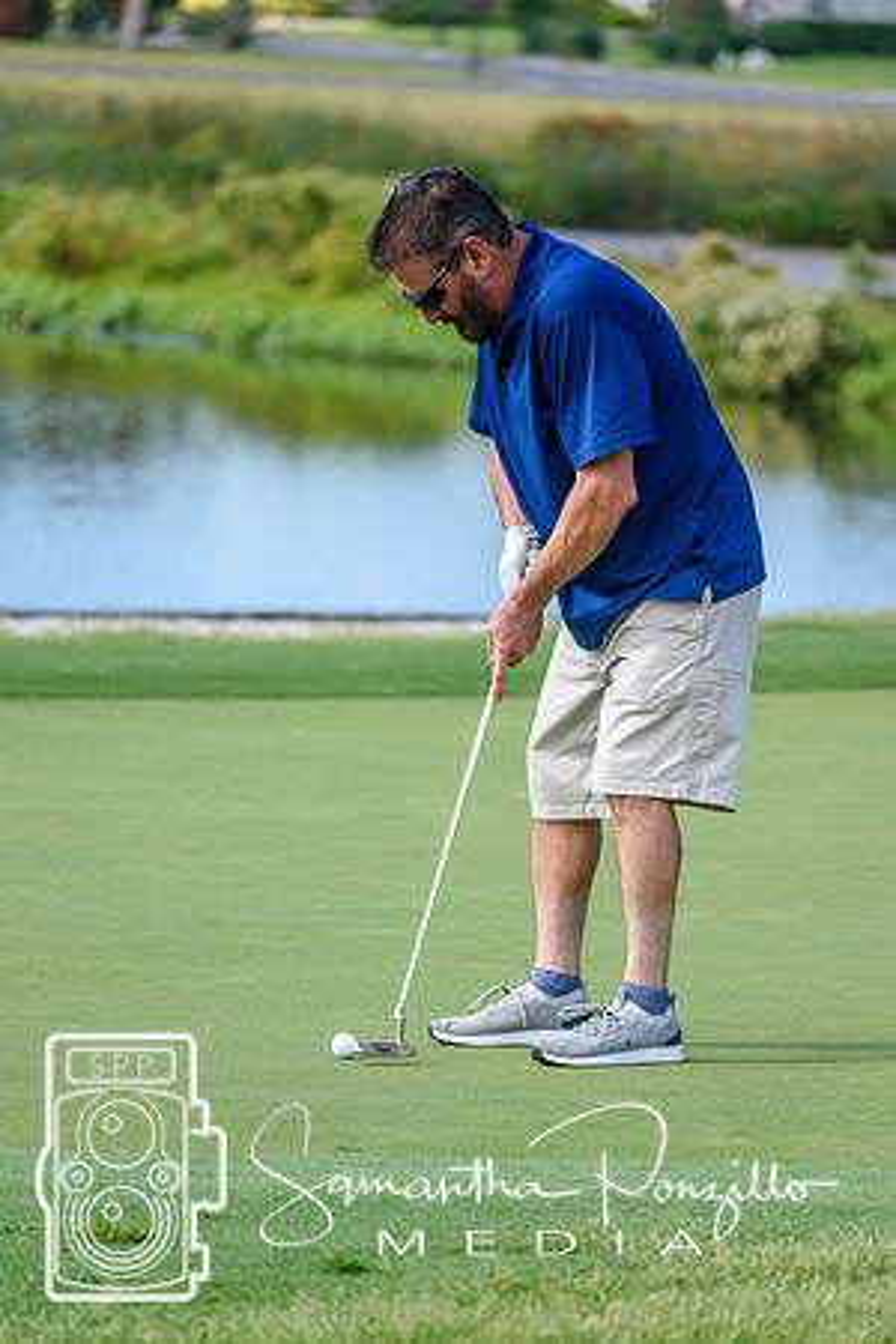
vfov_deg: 7.0
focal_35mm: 292
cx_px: 448
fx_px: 10919
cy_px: 672
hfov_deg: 4.7
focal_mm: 195
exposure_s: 1/1600
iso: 400
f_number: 5.3
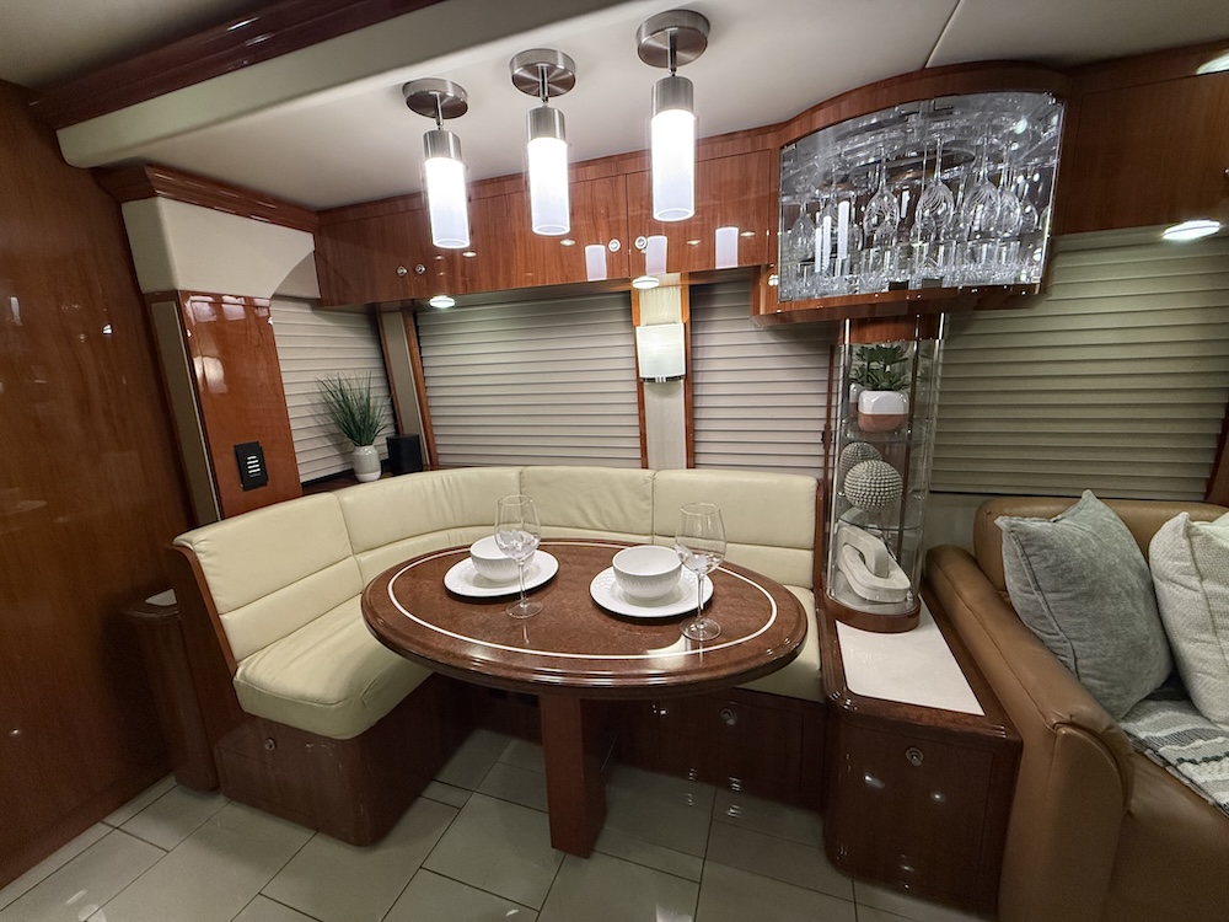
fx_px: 497
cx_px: 614
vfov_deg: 85.7
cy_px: 461
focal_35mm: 14
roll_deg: +1.8
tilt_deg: -11.7
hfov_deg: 102.1
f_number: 2.2
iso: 400
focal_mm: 2.22
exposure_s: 1/120
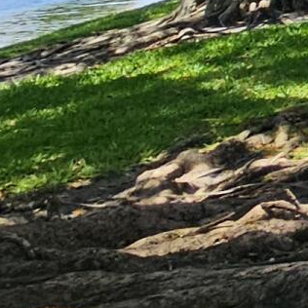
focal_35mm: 109
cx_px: 1281
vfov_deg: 13.1
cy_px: -367
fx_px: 1097
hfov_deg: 7.9
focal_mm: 2.2
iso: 50
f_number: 2.2
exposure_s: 1/616
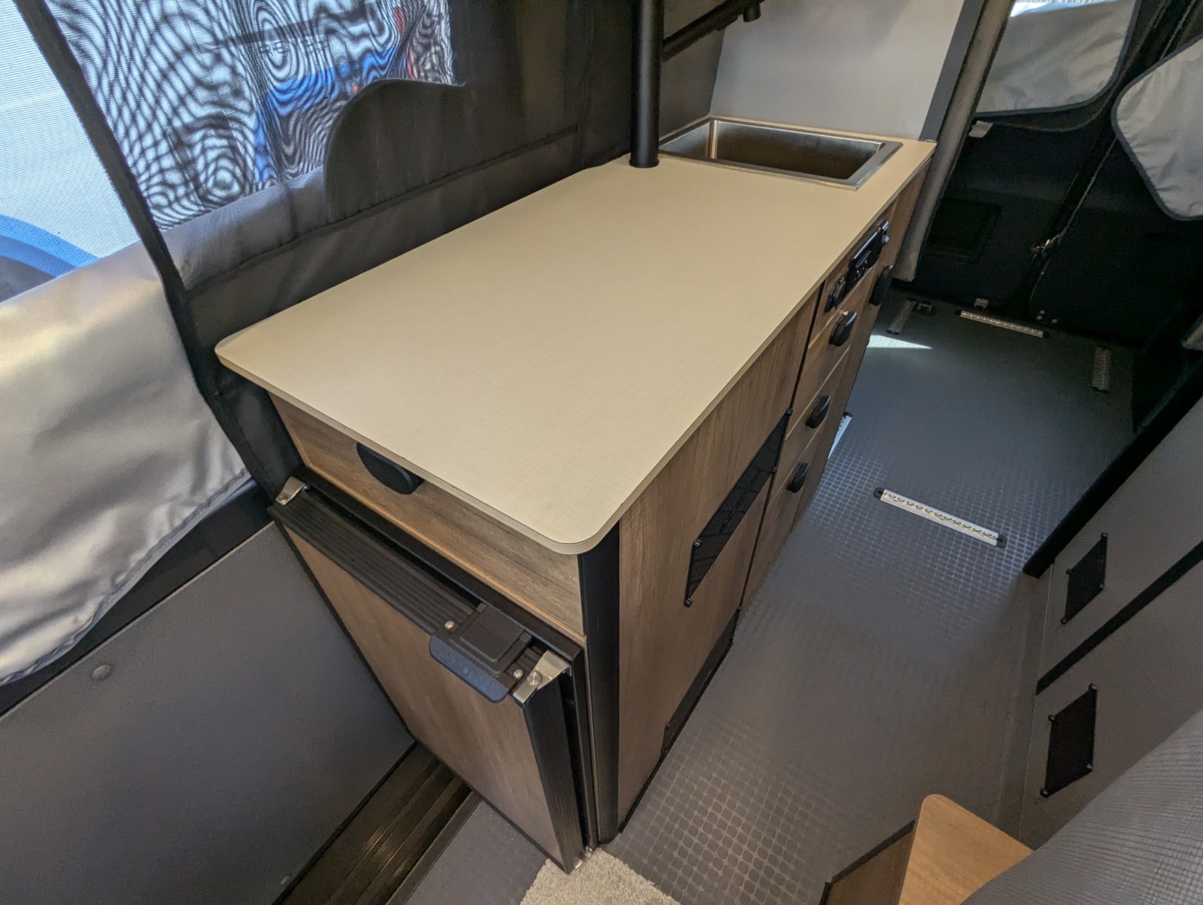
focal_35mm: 16
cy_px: 452
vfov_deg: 78.2
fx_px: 557
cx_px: 602
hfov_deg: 94.4
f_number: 2.2
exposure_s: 1/83.2
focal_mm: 2.35
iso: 119
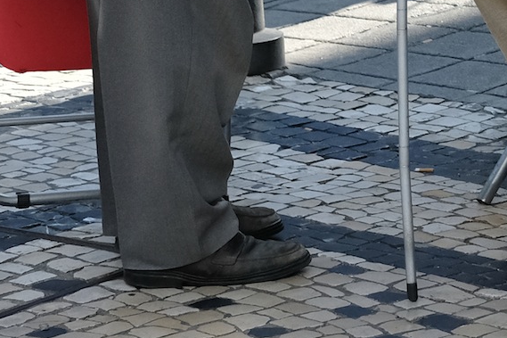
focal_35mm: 233
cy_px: -255
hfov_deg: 8.5
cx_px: 910
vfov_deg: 5.8
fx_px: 3280
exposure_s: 1/1300
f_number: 5.6
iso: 1600
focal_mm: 35
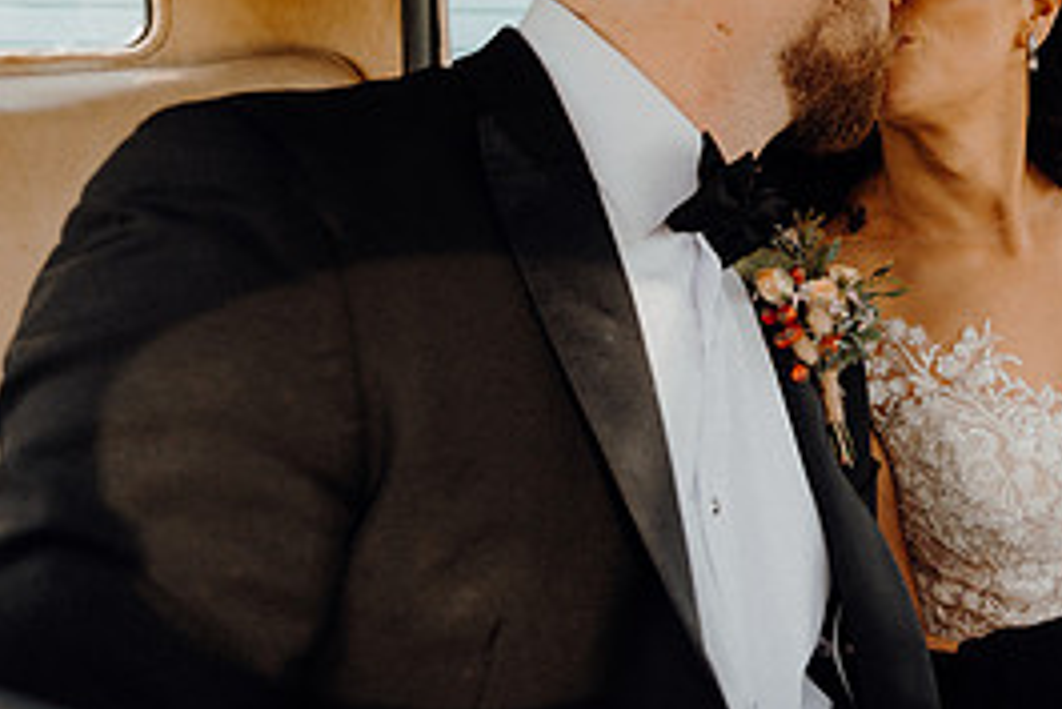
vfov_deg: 23.7
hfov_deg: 32.9
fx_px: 1682
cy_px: 218
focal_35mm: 57
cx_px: 998
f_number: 3.5
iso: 250
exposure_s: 1/320
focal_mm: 26
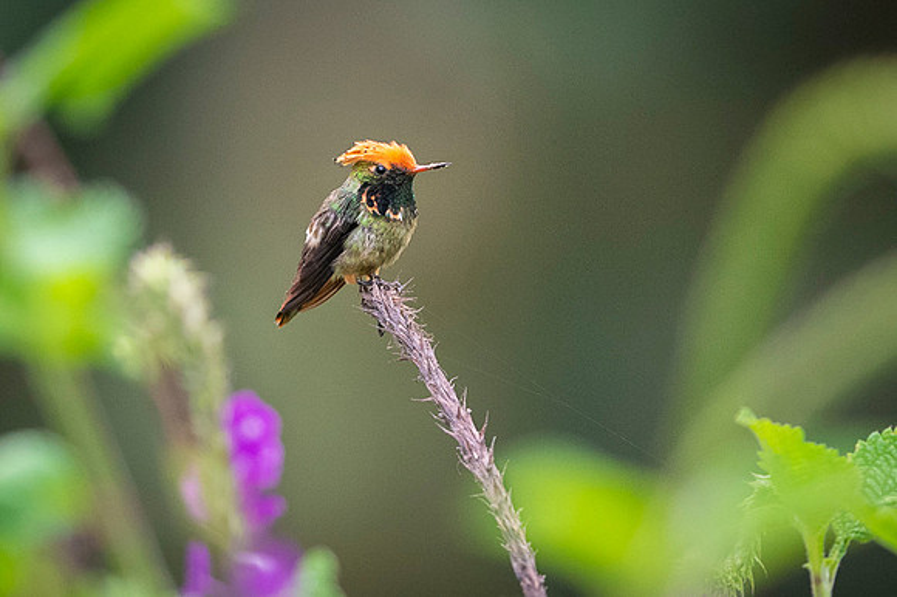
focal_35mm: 1096
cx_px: 376
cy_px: 272
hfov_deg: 1.9
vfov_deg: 1.3
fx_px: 27291
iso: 2500
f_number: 4
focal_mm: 500
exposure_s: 1/640
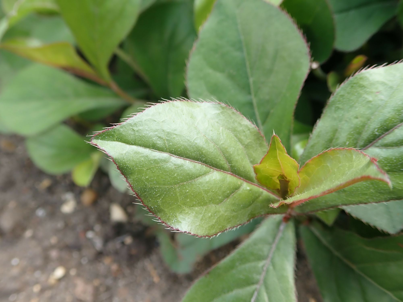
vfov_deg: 46.8
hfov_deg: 60.0
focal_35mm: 30
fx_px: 349
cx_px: 202
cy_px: 151
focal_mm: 5.5
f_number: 3.2
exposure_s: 1/125
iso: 100
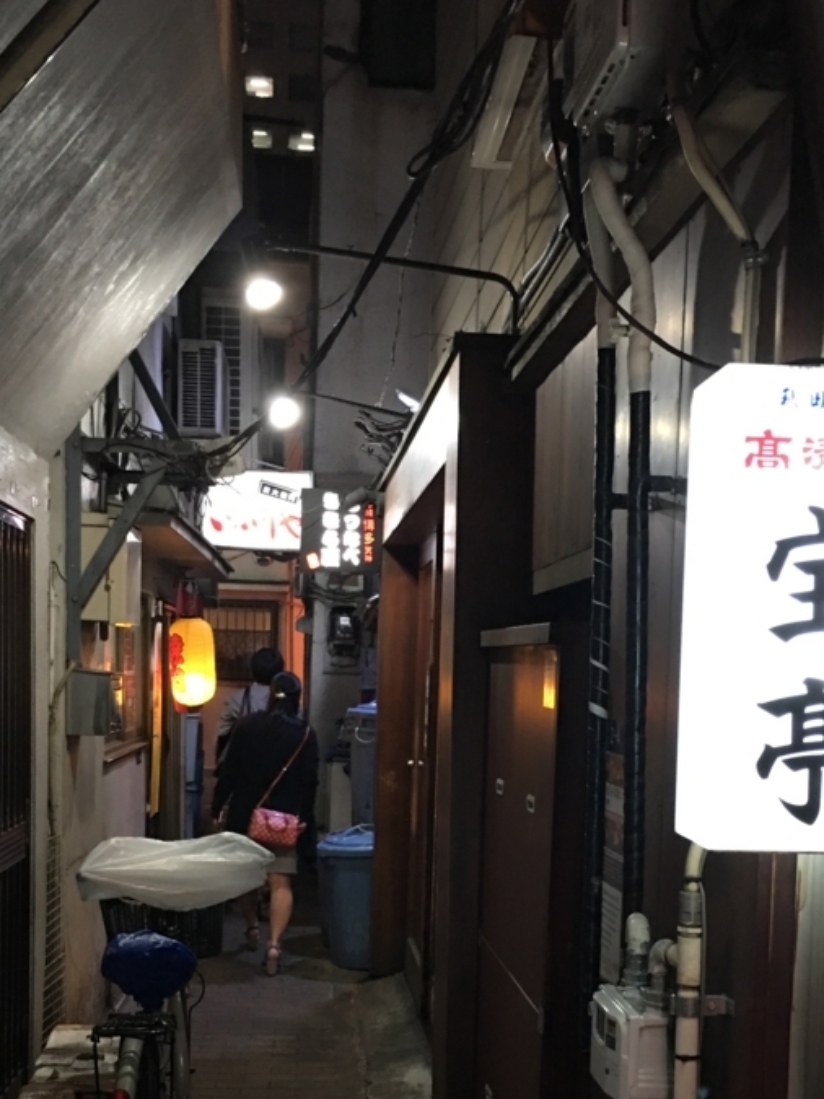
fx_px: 1397
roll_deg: -1.0
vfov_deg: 42.1
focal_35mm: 44
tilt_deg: -2.5
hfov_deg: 32.8
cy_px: 775
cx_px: 471
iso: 100
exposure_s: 1/10
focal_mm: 4.15
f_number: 2.2
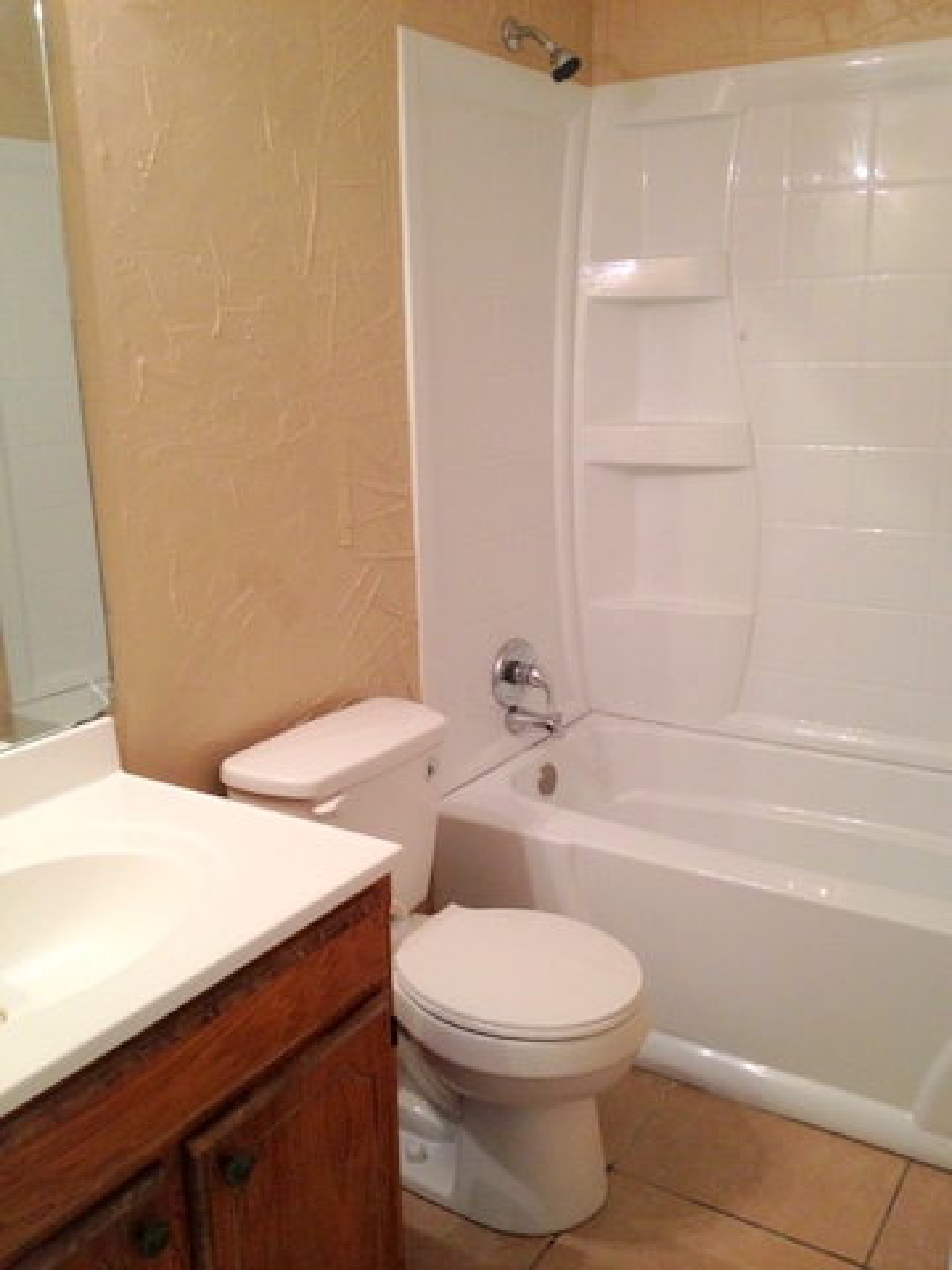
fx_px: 1283
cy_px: 635
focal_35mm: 35
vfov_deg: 52.6
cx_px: 476
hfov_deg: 40.7
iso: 160
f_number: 2.4
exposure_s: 1/20
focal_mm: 4.28
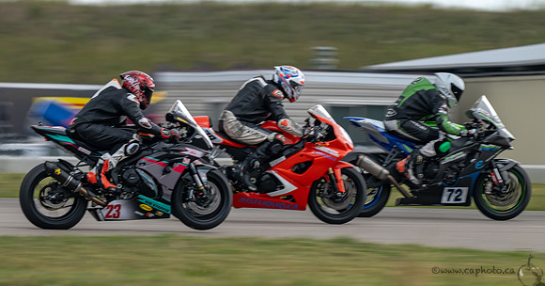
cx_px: 155
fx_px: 13004
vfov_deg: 1.3
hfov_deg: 2.4
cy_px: 115
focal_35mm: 914
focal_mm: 600
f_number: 11
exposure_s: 1/160
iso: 320
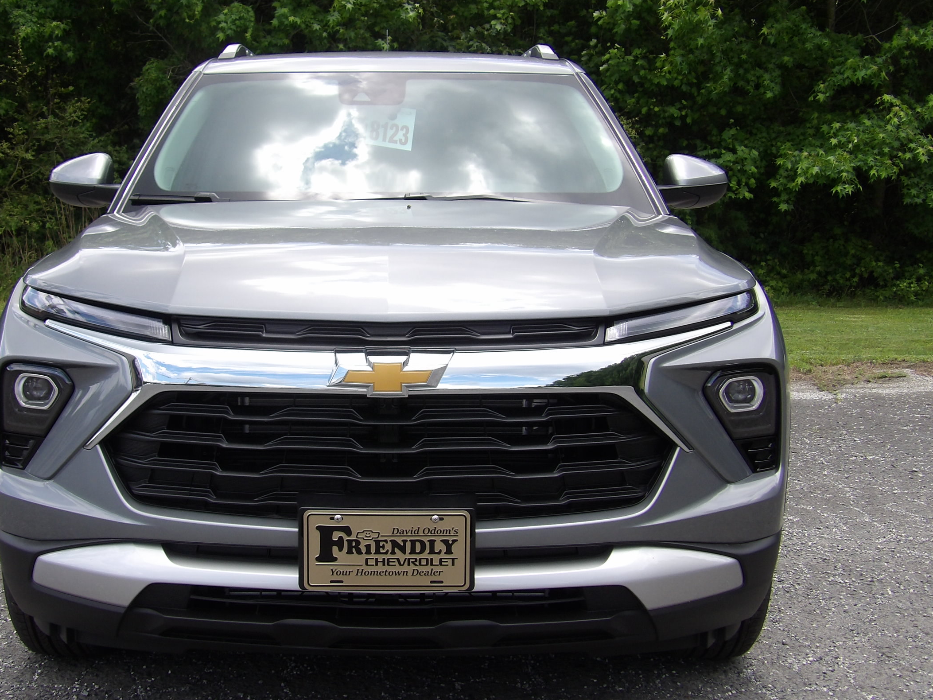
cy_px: 369
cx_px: 373
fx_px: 1294
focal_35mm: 48
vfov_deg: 30.3
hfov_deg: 39.5
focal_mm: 7
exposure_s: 1/386
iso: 100
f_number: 3.7
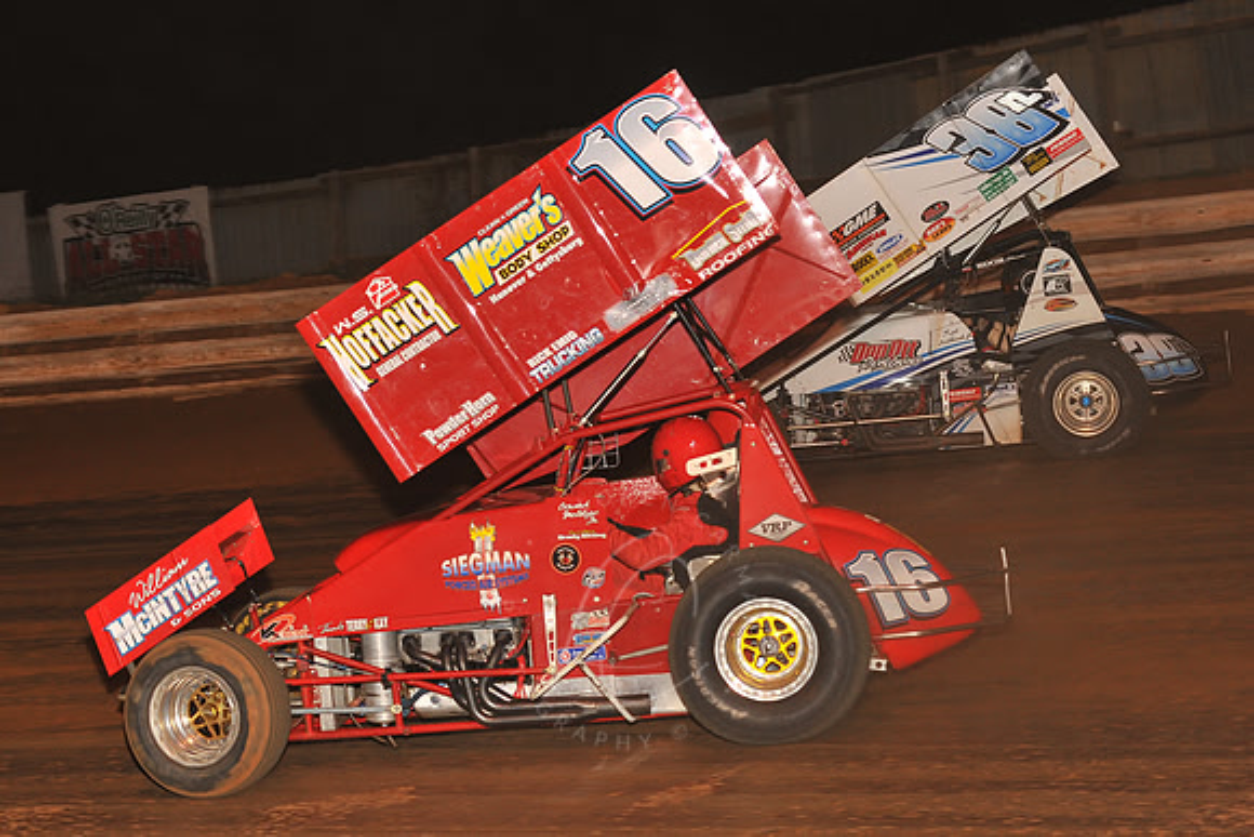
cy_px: 418
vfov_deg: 15.9
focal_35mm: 86
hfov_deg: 23.6
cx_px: 627
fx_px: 2996
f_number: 6.3
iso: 800
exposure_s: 1/320
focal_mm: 86
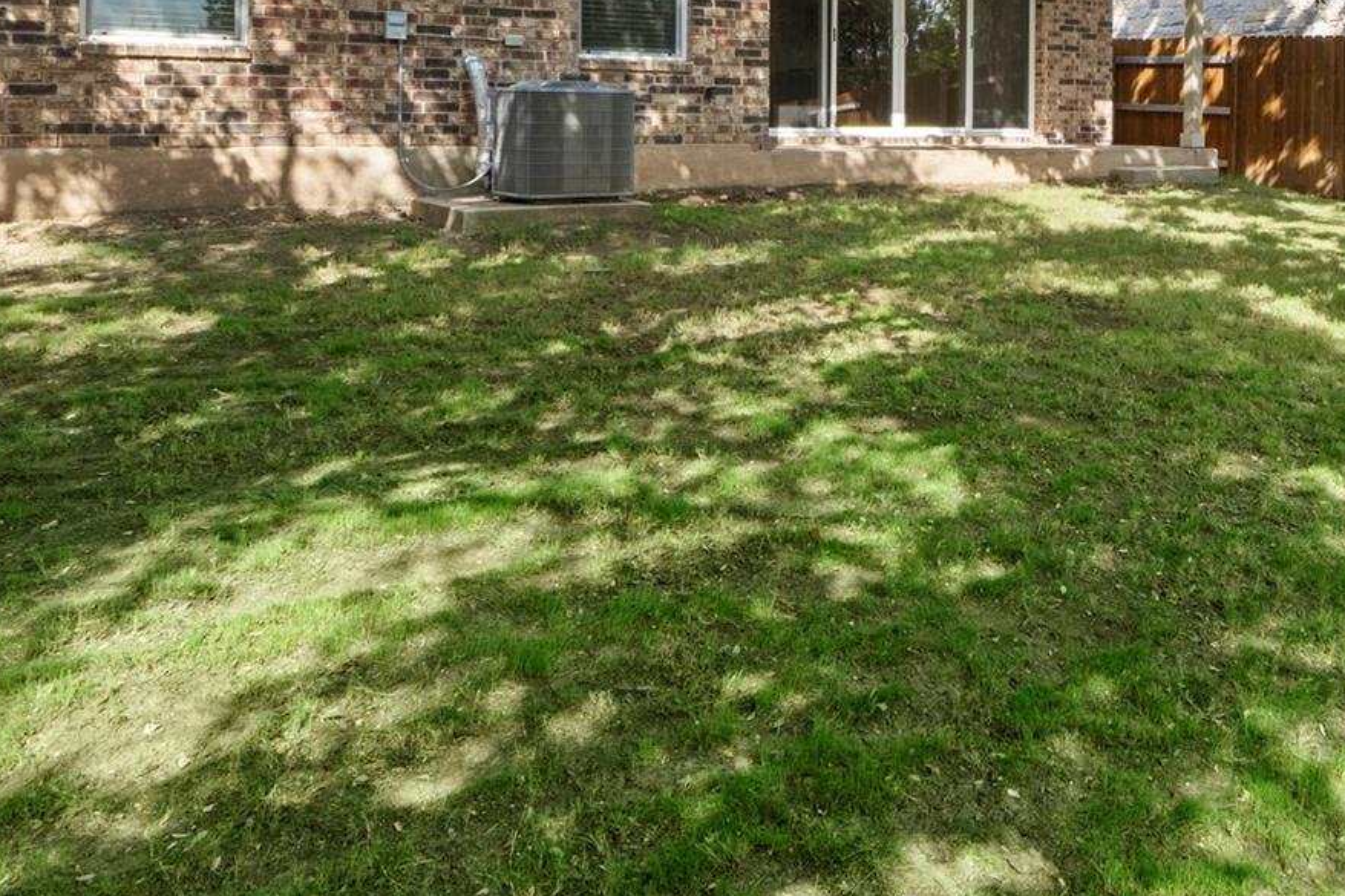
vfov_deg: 36.1
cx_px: 1016
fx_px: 1307
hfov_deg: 52.0
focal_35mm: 35
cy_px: 132
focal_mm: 10
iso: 250
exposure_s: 1/10
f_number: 11
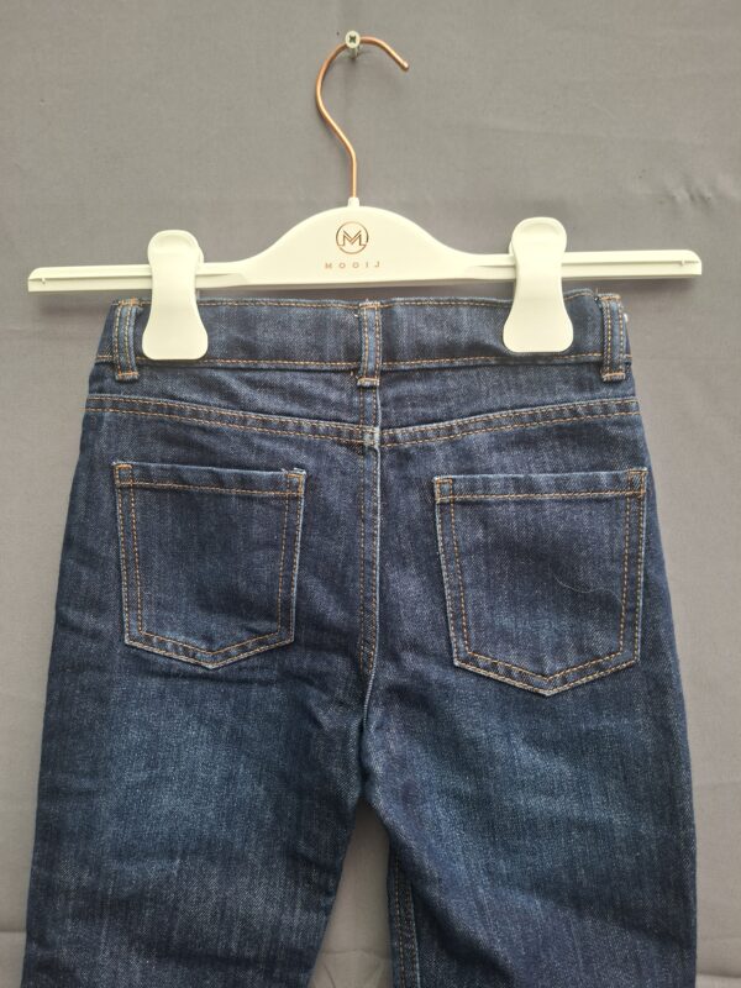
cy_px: 494
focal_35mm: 23
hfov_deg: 58.9
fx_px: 656
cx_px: 370
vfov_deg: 73.9
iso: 50
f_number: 1.8
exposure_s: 1/40
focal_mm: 5.54
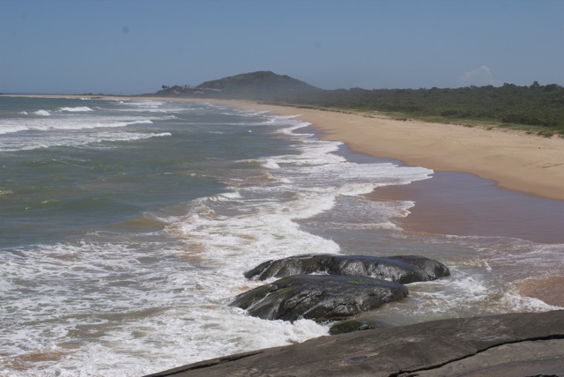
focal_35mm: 75
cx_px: 282
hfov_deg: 27.0
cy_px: 188
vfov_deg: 18.2
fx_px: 1176
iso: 200
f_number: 13
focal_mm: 50
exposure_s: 1/500
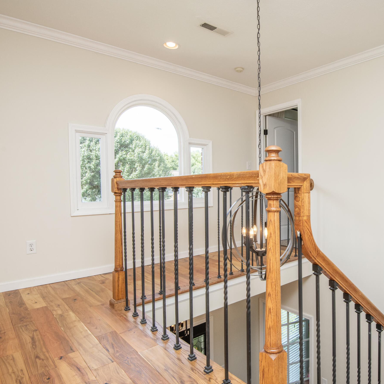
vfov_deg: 67.3
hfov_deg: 65.0
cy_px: 195
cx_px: 265
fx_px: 289
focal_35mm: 23
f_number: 9
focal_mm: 16
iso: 400
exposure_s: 1/125
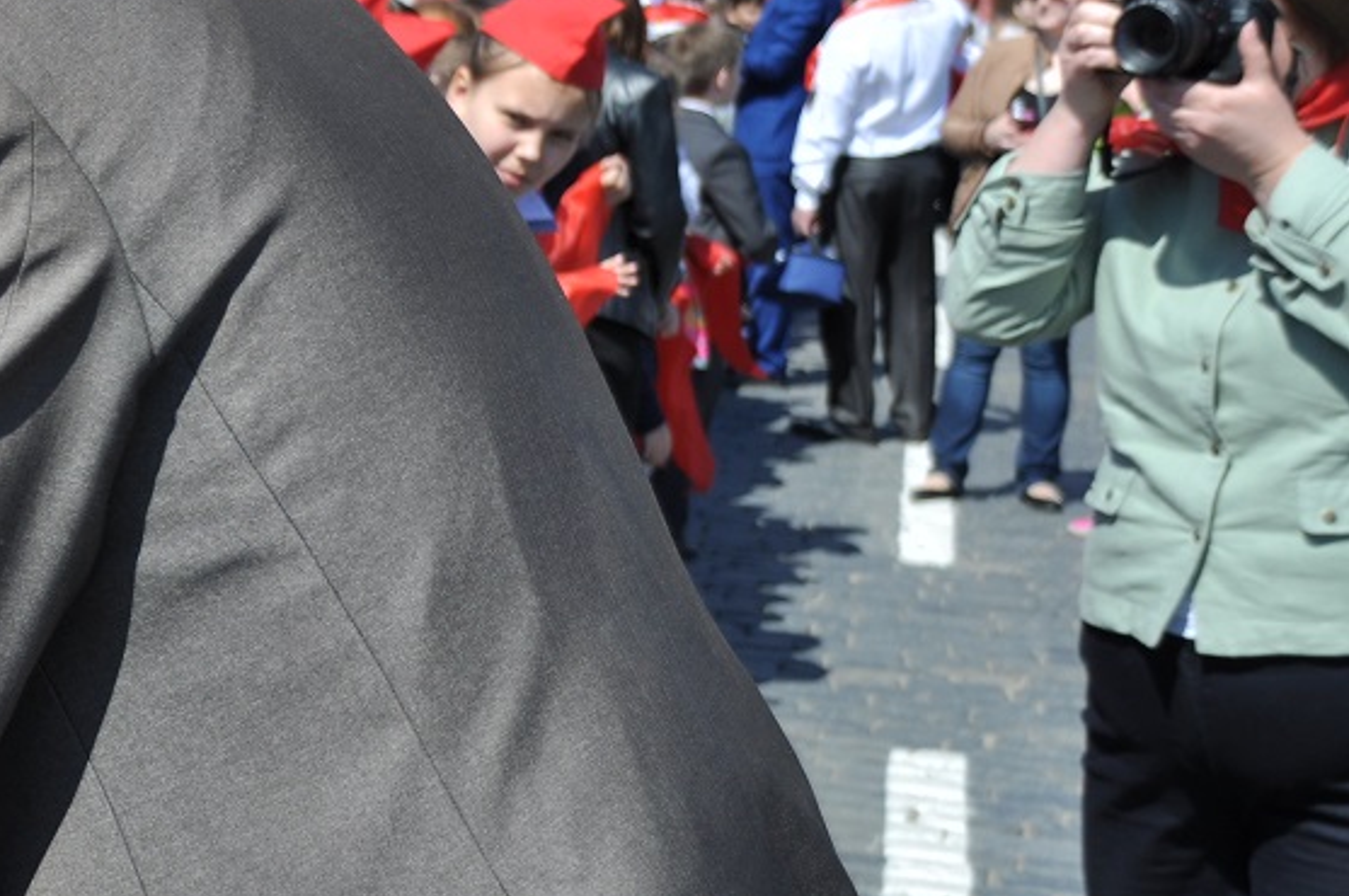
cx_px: -207
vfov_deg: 12.3
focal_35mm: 111
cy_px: 418
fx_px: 4155
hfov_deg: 17.7
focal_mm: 32
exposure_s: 1/1000
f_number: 4
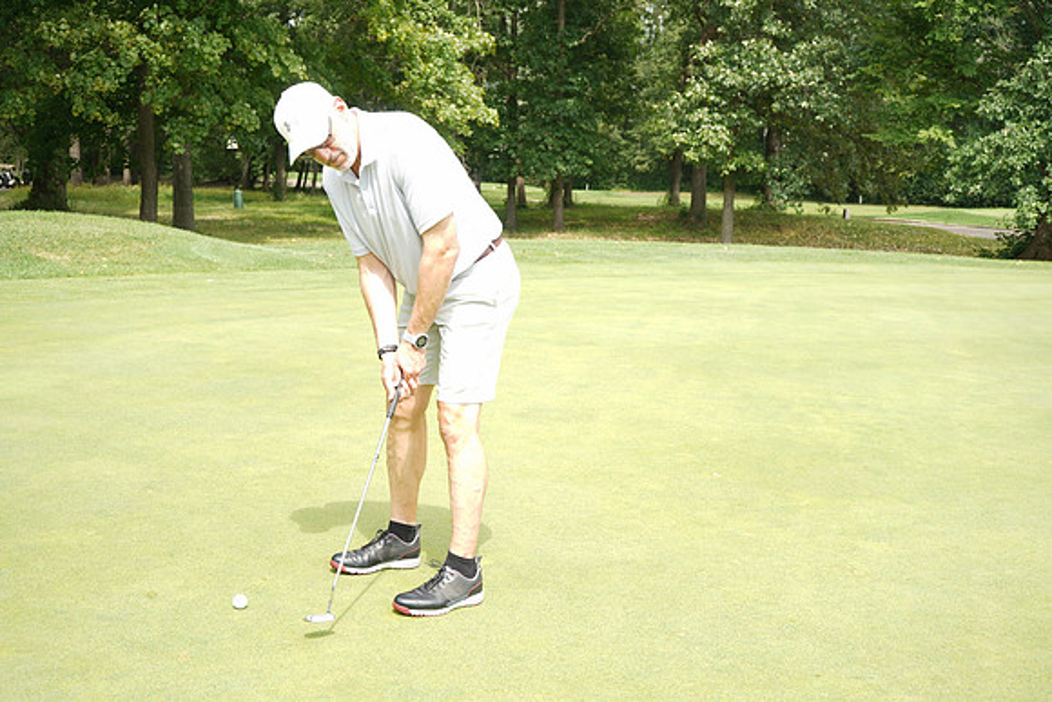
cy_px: 351
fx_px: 1286
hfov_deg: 44.5
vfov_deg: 30.5
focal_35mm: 44
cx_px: 526
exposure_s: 1/100
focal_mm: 44
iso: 80
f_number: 5.6
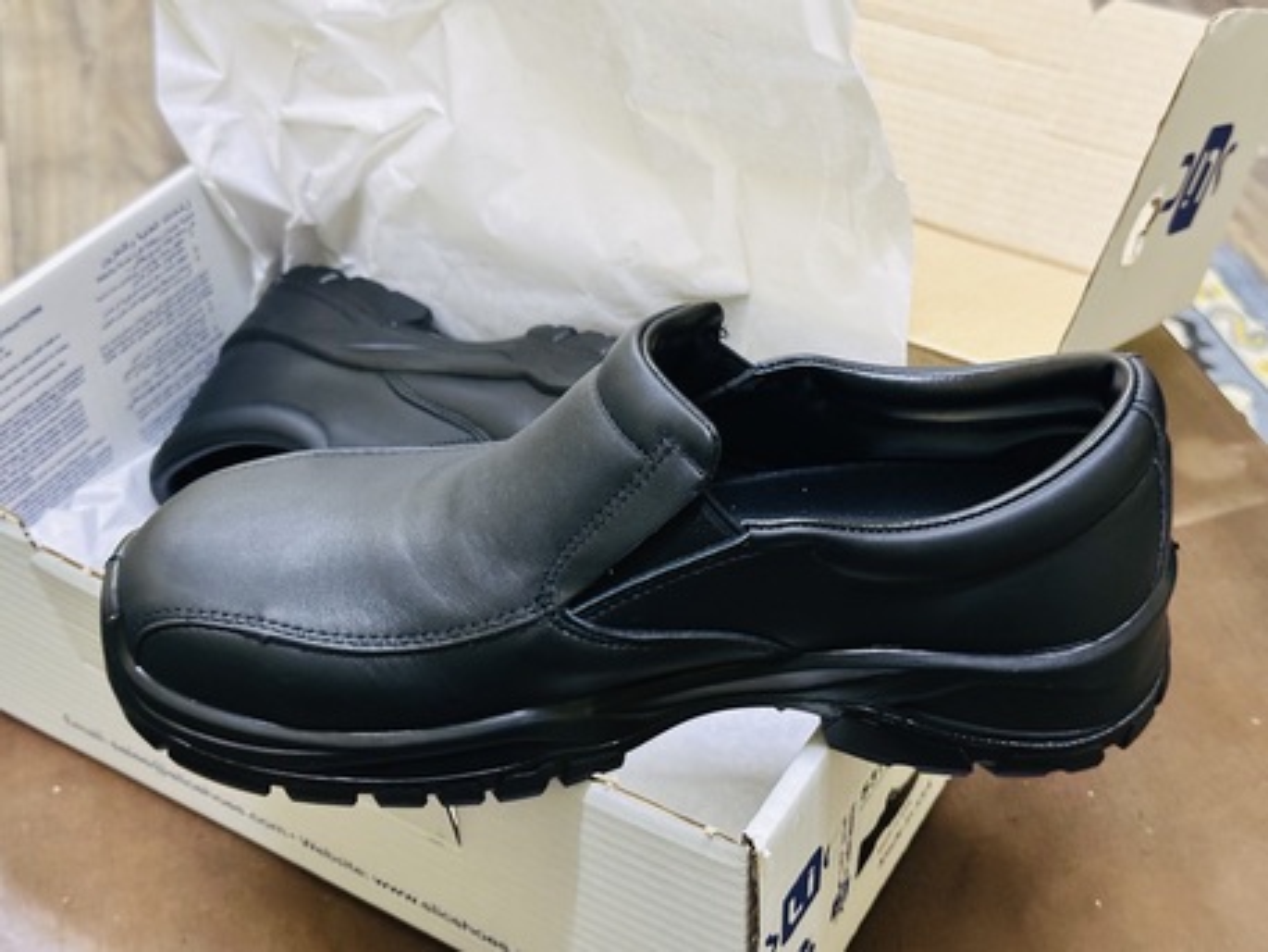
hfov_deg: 39.6
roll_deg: +1.9
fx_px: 1759
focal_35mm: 48
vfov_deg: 30.3
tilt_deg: -42.8
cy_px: 476
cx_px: 634
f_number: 1.78
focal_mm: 6.86
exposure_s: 1/30
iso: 640
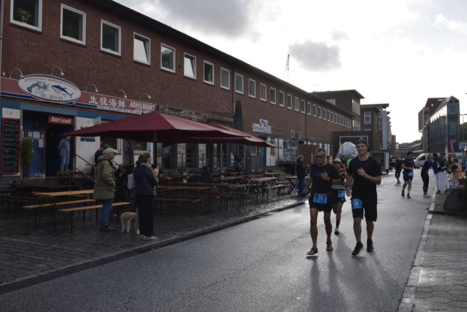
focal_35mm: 33
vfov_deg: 40.0
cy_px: 156
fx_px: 428
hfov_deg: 57.2
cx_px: 234
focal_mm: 22
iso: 800
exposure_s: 1/800
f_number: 14
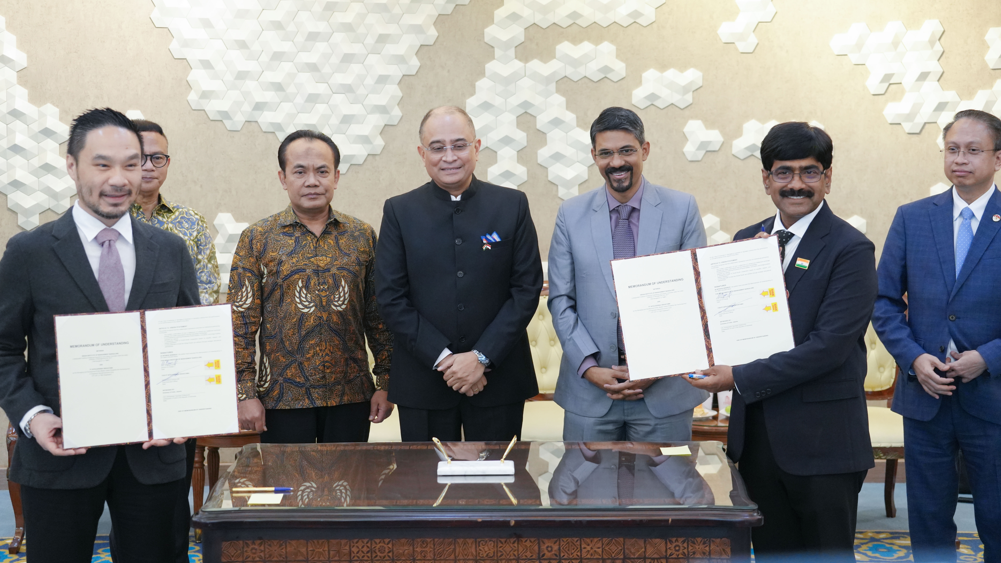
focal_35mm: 74
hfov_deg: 28.6
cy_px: 273
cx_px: 497
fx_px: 1964
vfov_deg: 16.3
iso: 4000
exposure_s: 1/160
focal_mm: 70
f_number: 4.5
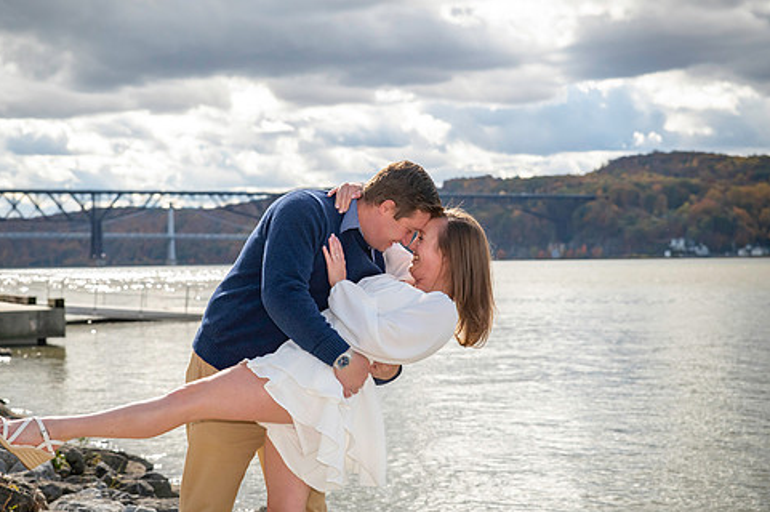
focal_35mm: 69
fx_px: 1475
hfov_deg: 29.2
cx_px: 339
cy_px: 245
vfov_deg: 19.7
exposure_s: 1/8000
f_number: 3.5
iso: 1250
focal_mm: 55
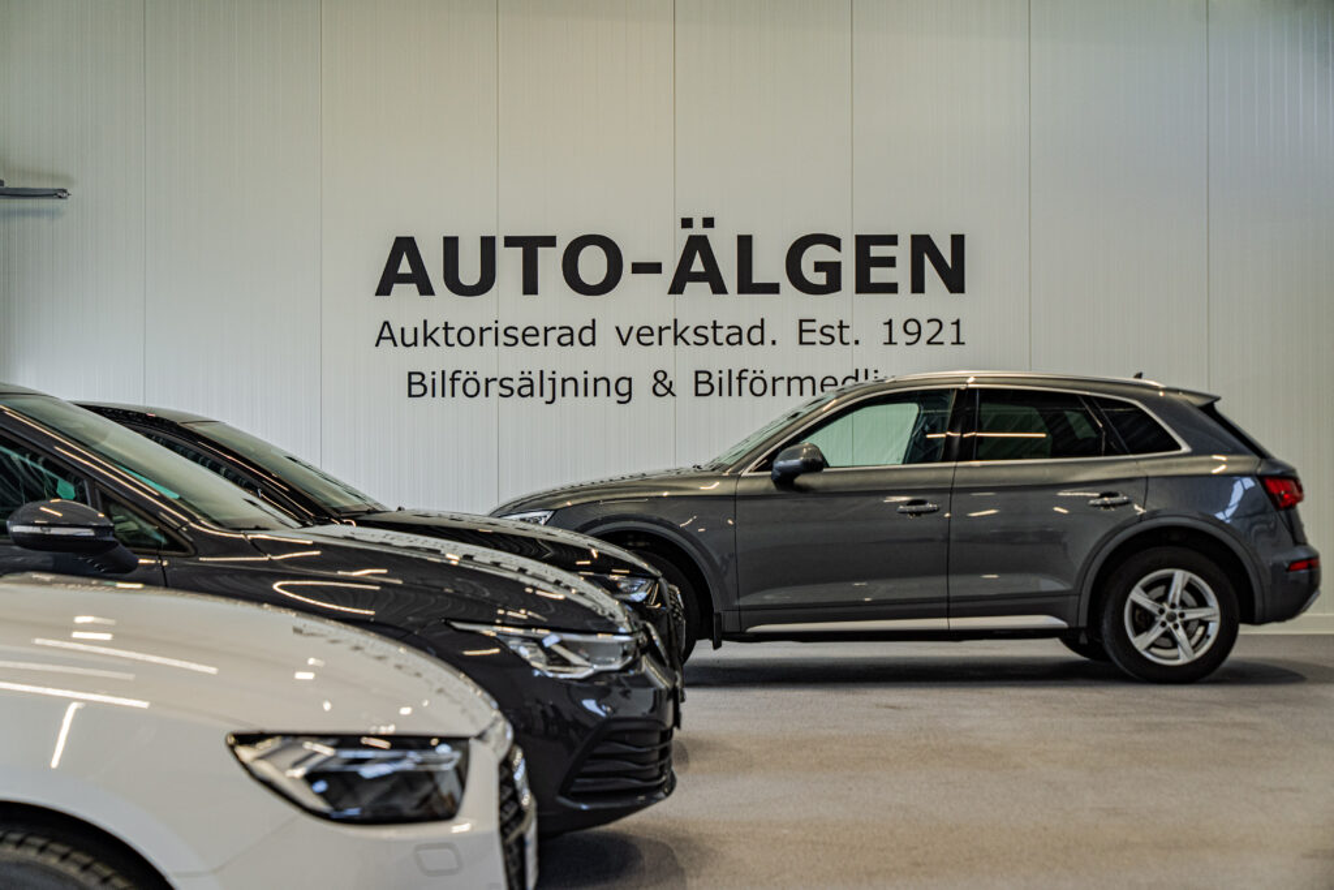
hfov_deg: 29.7
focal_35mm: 68
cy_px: 445
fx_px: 2520
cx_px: 667
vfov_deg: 20.0
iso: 800
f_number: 4
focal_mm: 68
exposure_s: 1/160
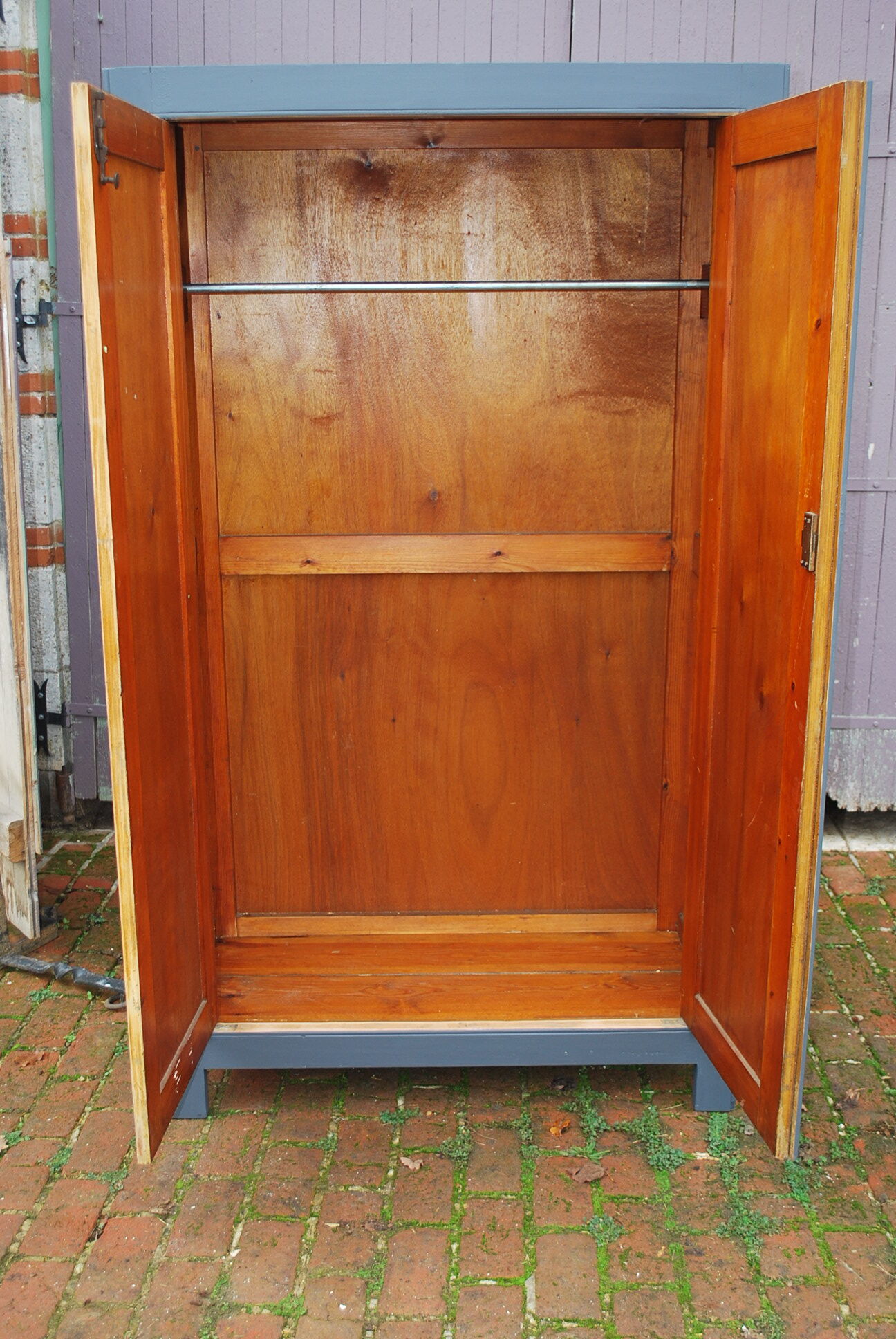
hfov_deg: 37.0
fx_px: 1340
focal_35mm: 36
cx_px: 448
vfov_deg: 53.1
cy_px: 670
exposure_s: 1/60
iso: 200
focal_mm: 24
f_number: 4.2
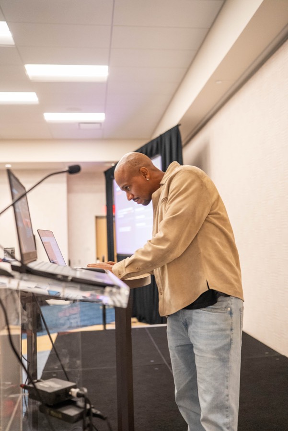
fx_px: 419
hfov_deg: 37.9
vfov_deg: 54.4
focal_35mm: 35
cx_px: 144
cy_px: 216
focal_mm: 35
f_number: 2.2
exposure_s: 1/250
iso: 5000
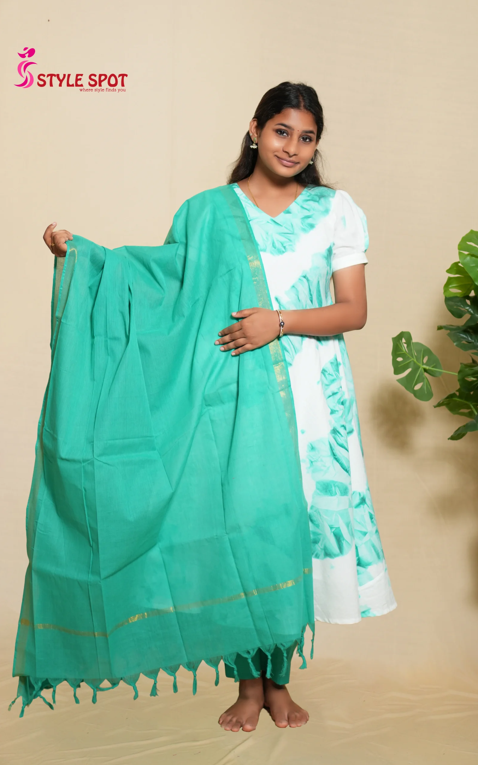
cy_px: 381
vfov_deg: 26.8
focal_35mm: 77
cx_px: 251
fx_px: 1605
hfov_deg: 16.9
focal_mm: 50
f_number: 1.8
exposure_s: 1/160
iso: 400
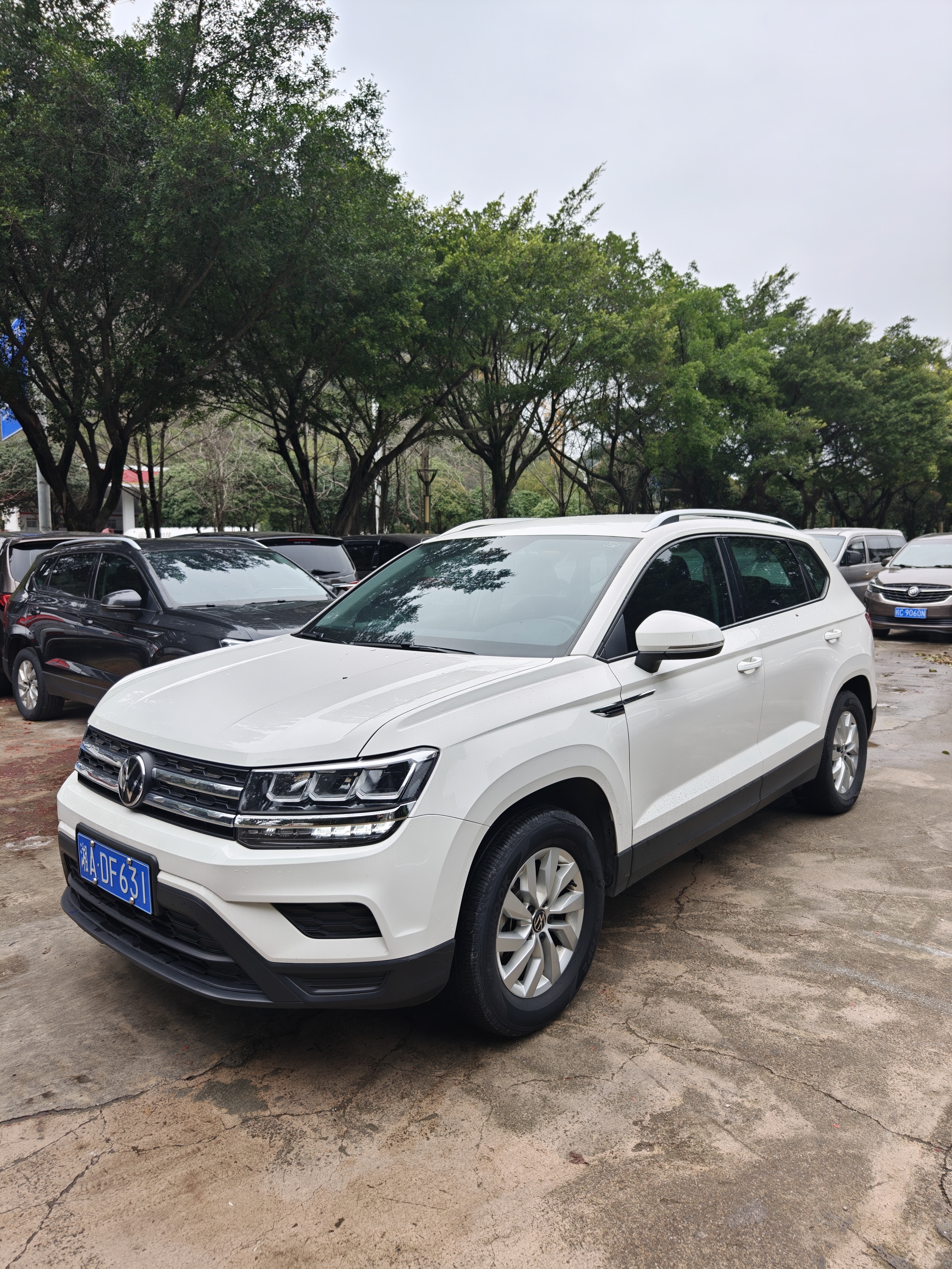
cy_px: 634
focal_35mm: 23
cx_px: 476
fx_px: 843
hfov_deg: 58.9
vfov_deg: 73.9
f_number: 1.8
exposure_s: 1/200
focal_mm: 8.67
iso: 100
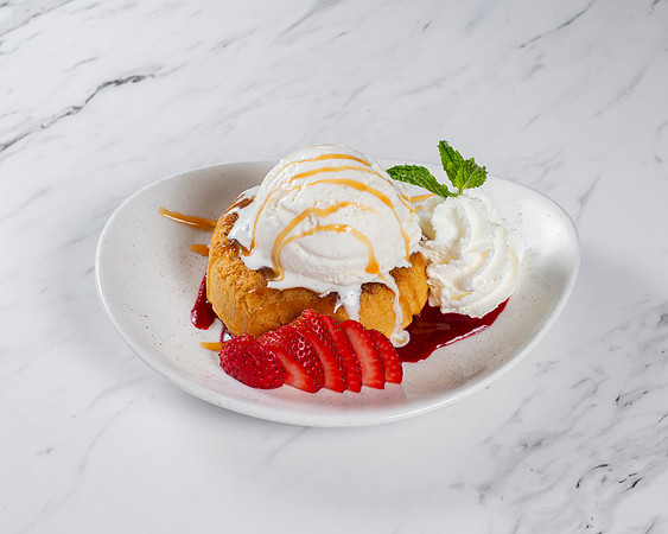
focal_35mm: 65
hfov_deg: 29.2
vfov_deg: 23.5
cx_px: 338
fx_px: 1281
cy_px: 266
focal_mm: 50
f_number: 9
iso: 200
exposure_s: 1/250
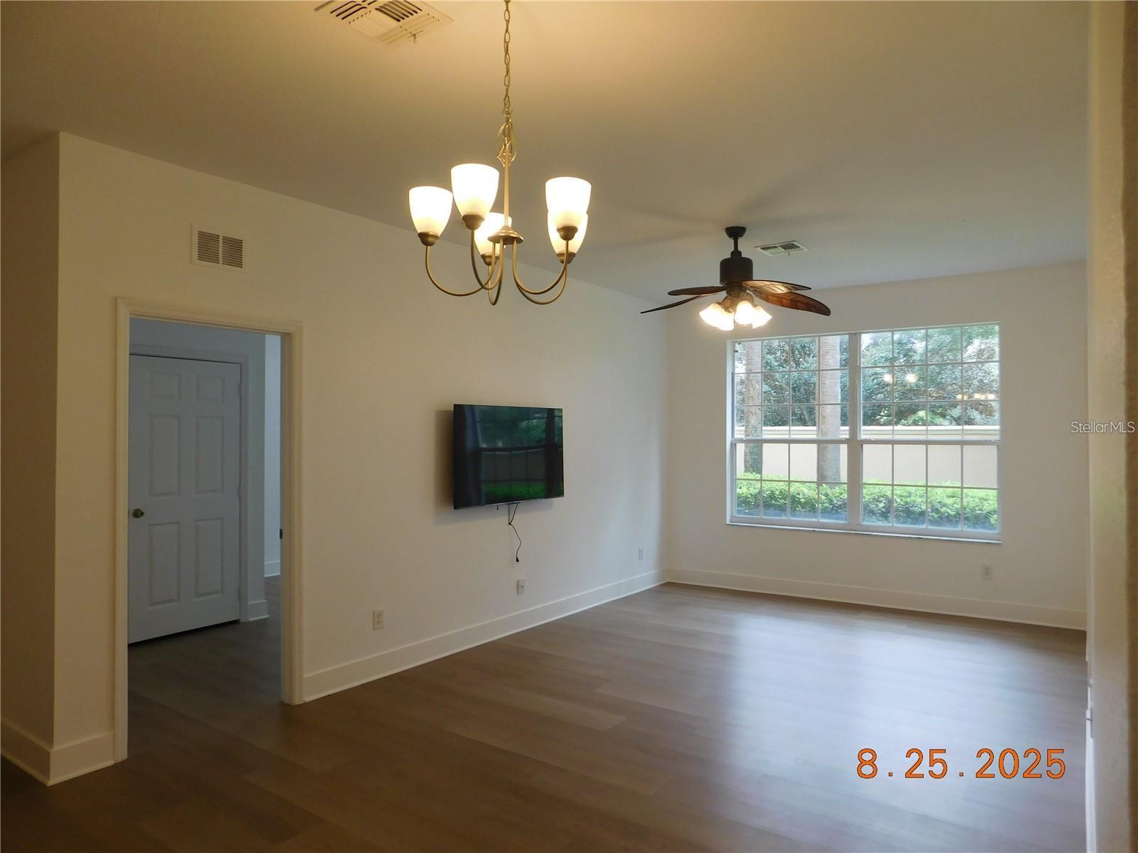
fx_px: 756
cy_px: 426
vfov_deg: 58.9
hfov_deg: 73.9
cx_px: 569
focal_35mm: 23
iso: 125
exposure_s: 1/50
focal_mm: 4
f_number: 3
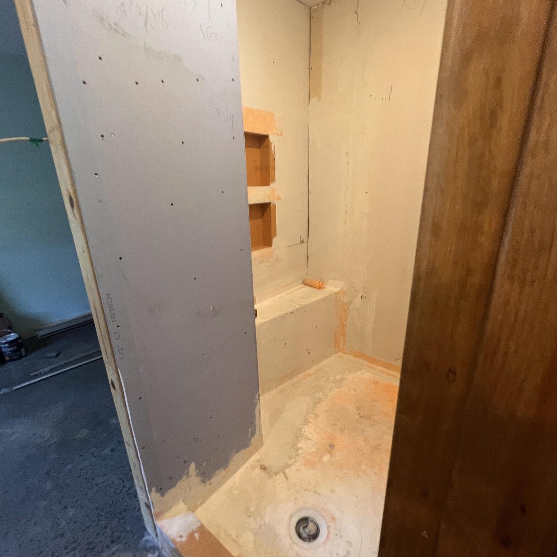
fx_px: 291
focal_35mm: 16
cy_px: 288
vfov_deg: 87.4
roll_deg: +2.5
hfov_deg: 87.4
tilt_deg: -20.9
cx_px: 275
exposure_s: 1/24
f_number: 1.8
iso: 200
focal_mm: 1.57
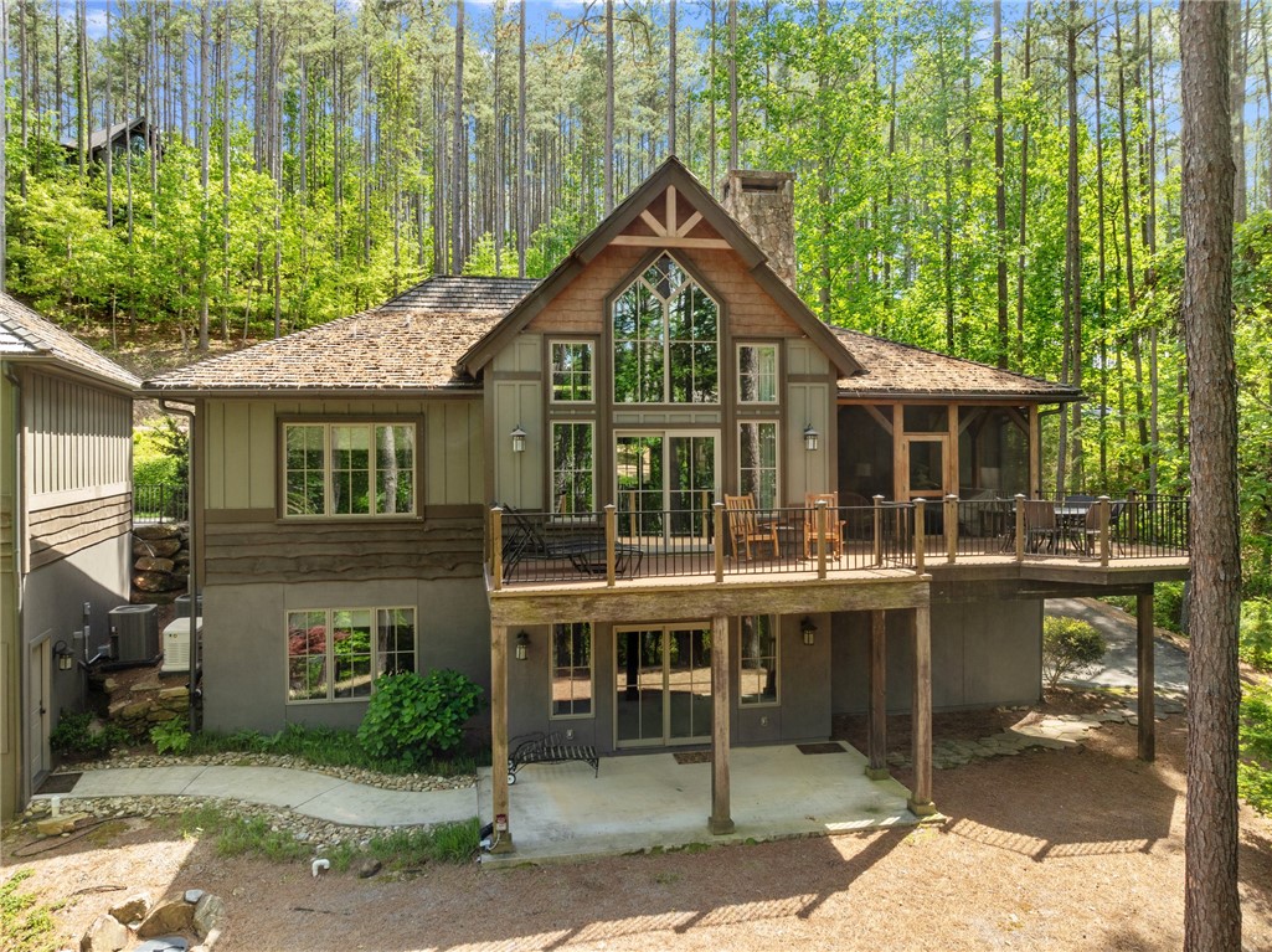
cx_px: 636
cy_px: 476
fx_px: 881
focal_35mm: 24
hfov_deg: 71.6
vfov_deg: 56.7
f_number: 4.5
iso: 100
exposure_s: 1/13
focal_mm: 12.29
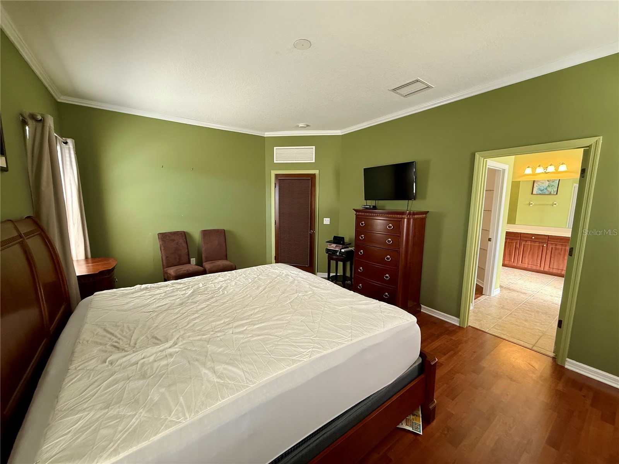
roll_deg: -0.7
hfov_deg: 102.1
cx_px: 310
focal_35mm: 14
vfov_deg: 85.7
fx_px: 250
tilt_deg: -7.1
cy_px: 232
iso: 320
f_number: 2.2
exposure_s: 1/60
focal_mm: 2.22
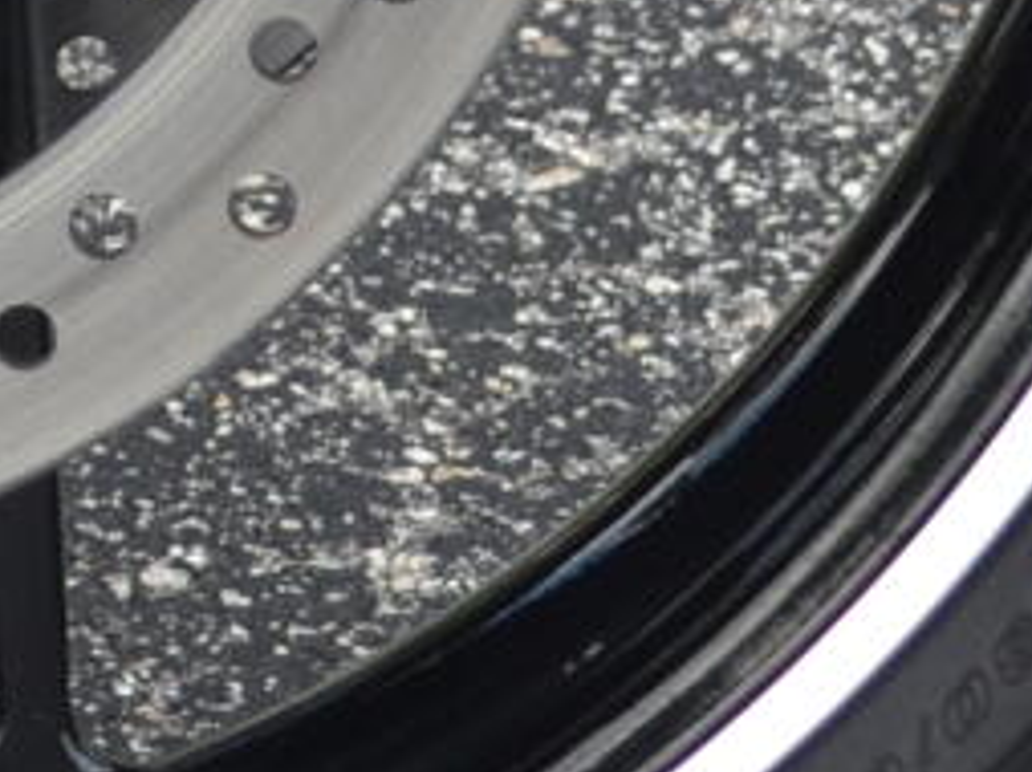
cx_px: -366
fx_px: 12182
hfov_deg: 4.8
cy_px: -766
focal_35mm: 409
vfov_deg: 3.6
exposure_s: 1/125
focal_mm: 36
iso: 100
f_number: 5.6
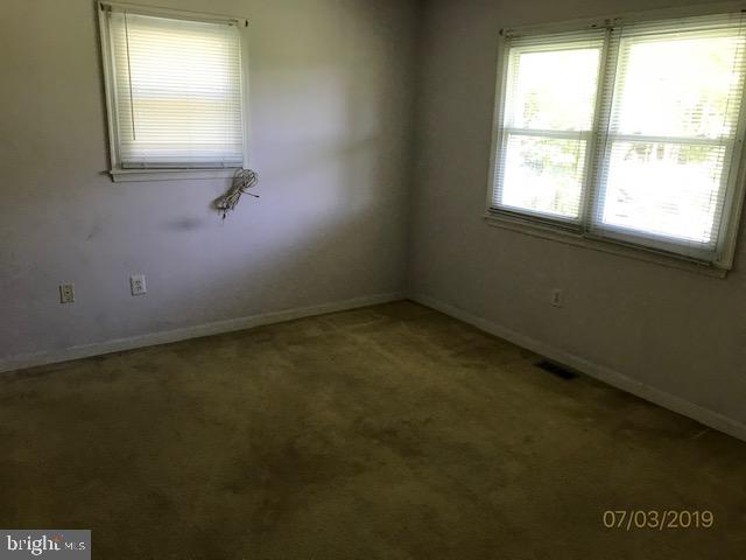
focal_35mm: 28
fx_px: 603
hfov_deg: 63.4
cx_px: 373
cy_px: 280
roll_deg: -1.5
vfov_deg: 49.7
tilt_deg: -14.5
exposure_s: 1/20
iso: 40
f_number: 1.8
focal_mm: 3.99
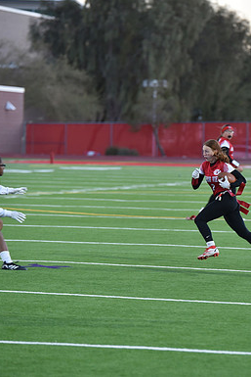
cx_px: 224
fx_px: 2205
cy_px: 188
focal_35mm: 211
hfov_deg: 6.5
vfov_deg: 9.7
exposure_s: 1/500
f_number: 2.8
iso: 900
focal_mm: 140
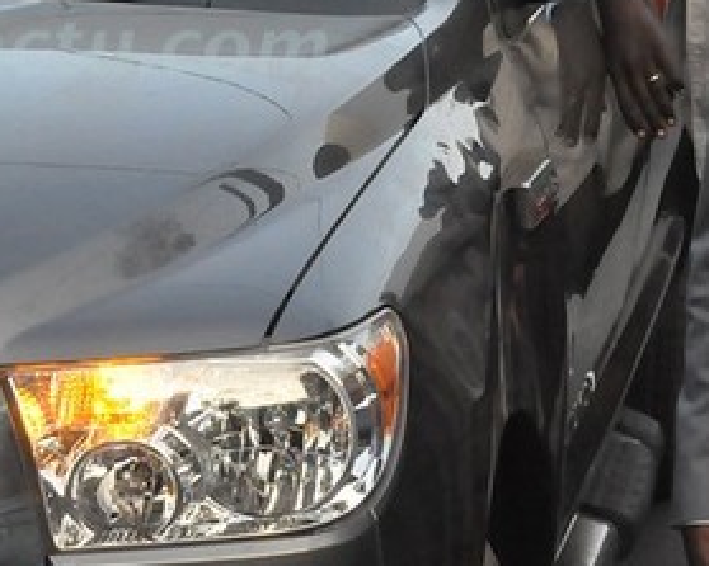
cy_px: 43
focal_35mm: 194
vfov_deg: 7.9
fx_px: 4073
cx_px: -91
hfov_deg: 9.8
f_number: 16
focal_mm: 55
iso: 3200
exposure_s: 1/250
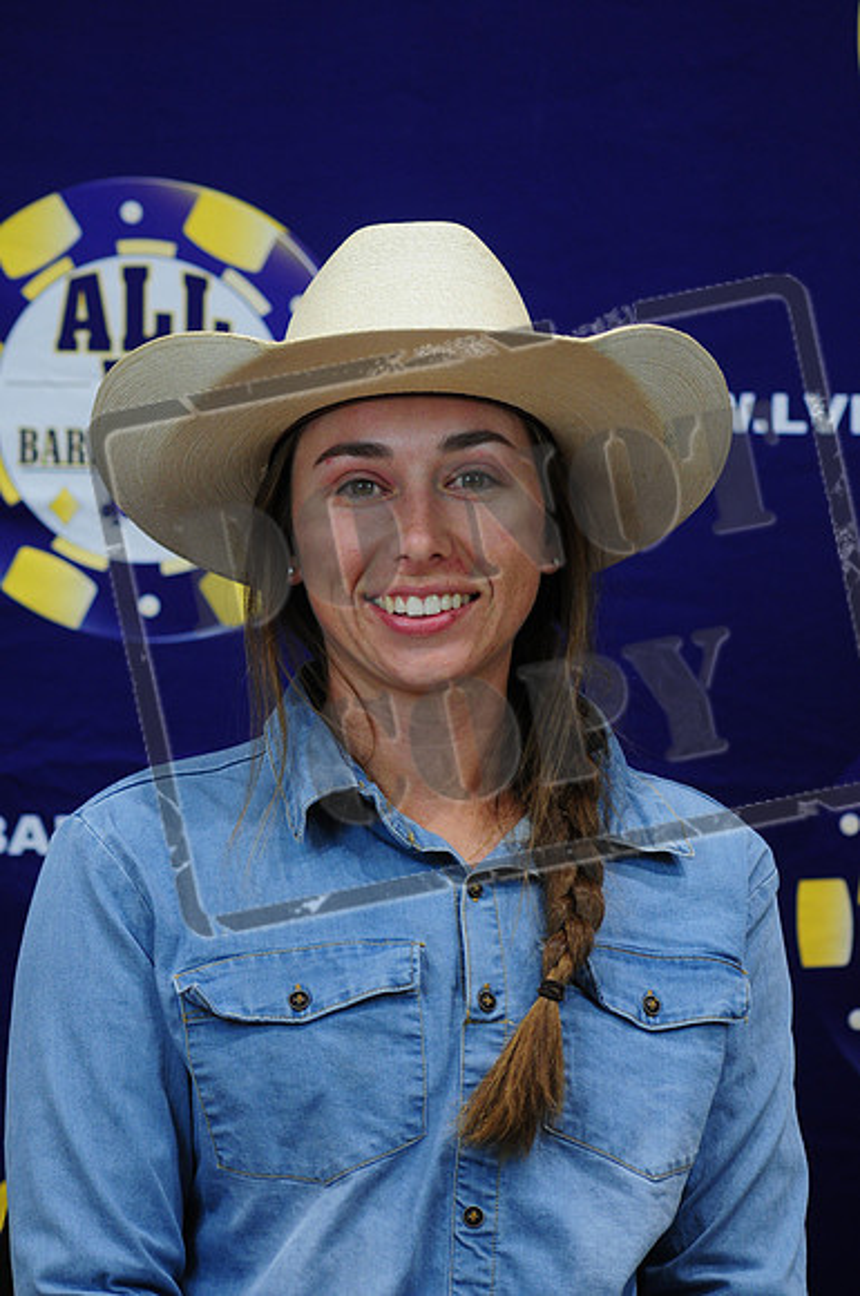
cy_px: 648
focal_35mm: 123
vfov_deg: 16.7
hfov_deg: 11.1
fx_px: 4420
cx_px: 430
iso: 640
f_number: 4
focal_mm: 82
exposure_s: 1/125
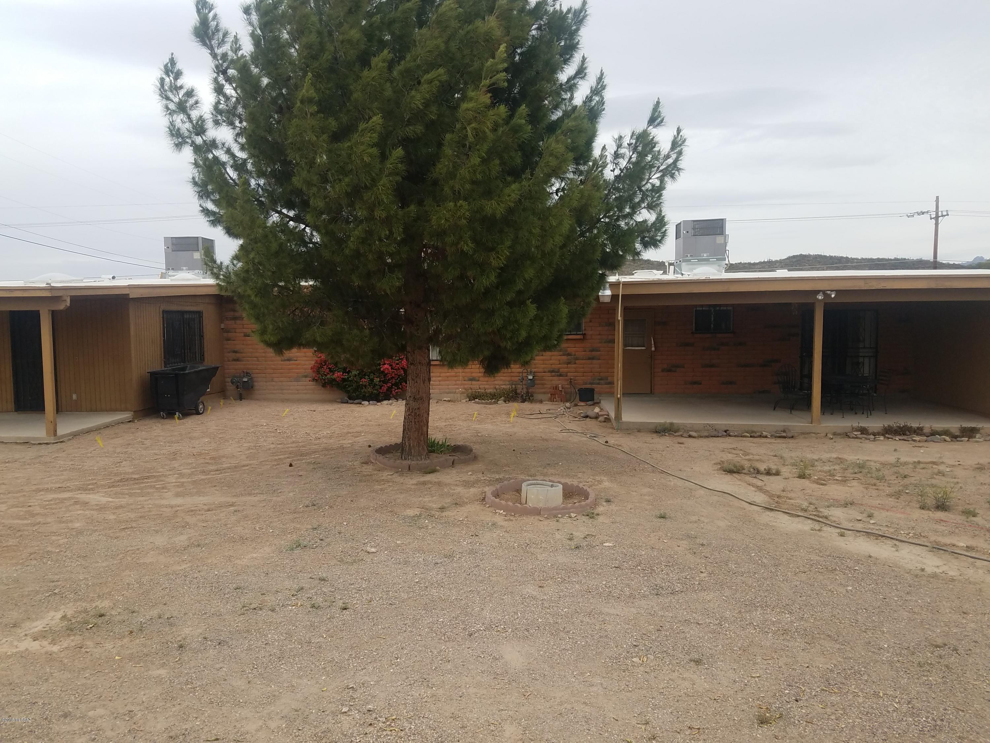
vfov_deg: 53.1
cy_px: 372
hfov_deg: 67.3
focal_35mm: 26
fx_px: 744
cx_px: 495
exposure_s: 1/984
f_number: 1.7
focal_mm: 4.2
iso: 40
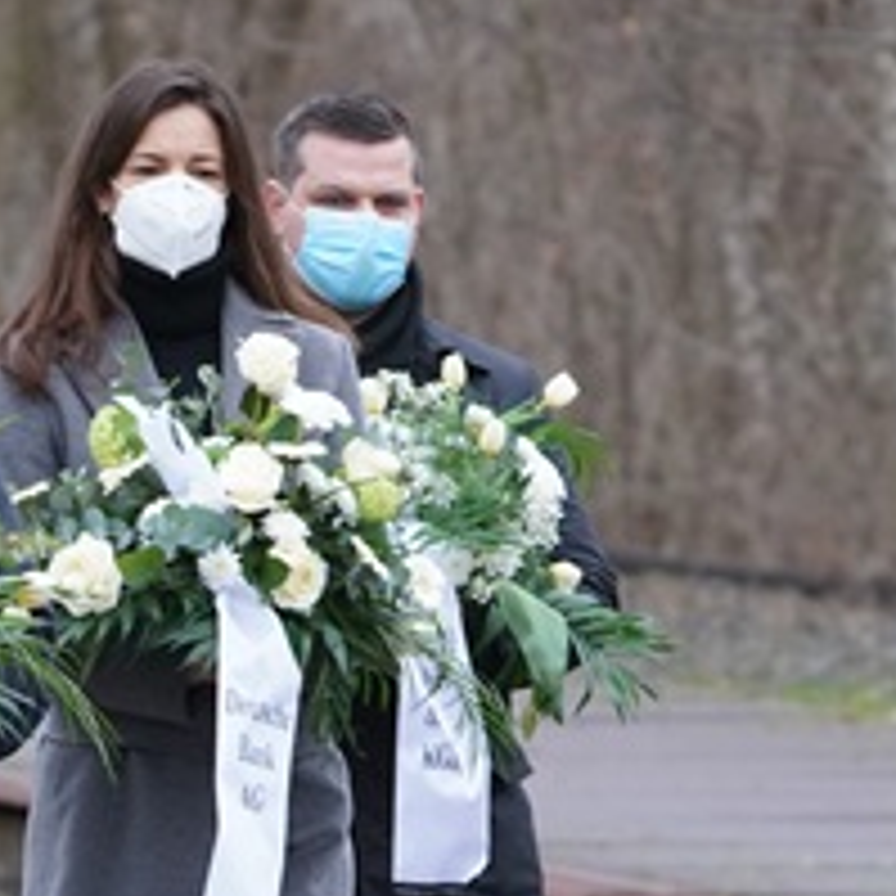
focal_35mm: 671
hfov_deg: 2.6
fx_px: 19650
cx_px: 0
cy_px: 946
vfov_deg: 2.6
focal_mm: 175
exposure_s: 1/250
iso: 1600
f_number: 6.3
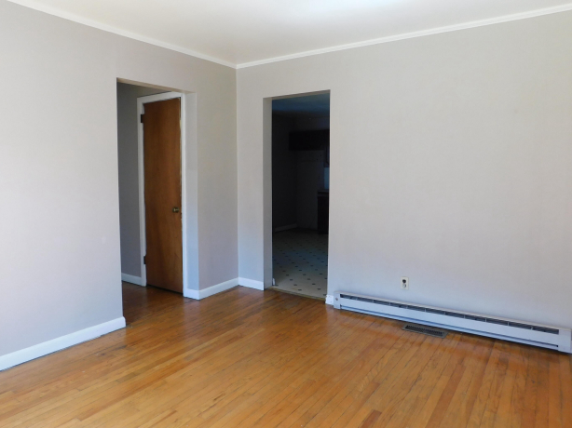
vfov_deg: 54.8
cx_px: 269
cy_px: 203
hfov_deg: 69.3
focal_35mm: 25
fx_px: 413
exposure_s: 1/50
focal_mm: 4
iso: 125
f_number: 3
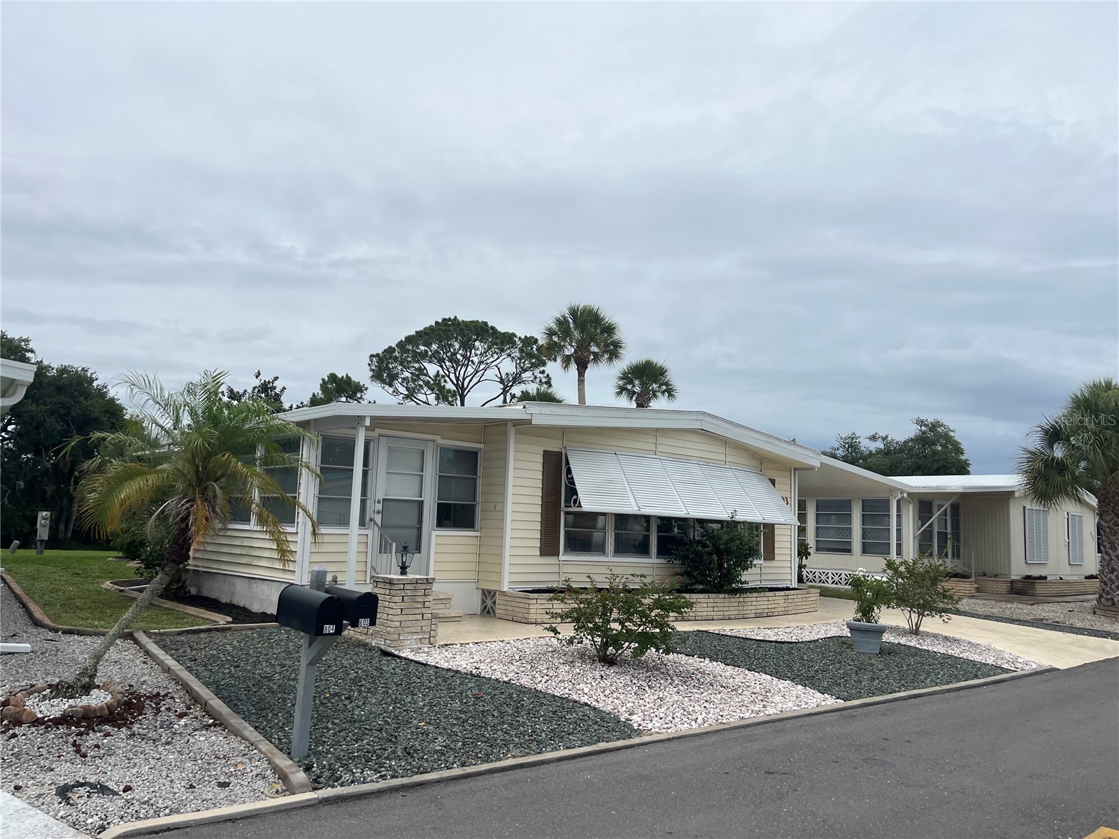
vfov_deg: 53.1
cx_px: 560
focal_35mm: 26
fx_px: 840
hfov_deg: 67.3
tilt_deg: +6.6
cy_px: 420
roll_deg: -2.8
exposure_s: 1/9901
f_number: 1.6
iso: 50
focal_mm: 5.1
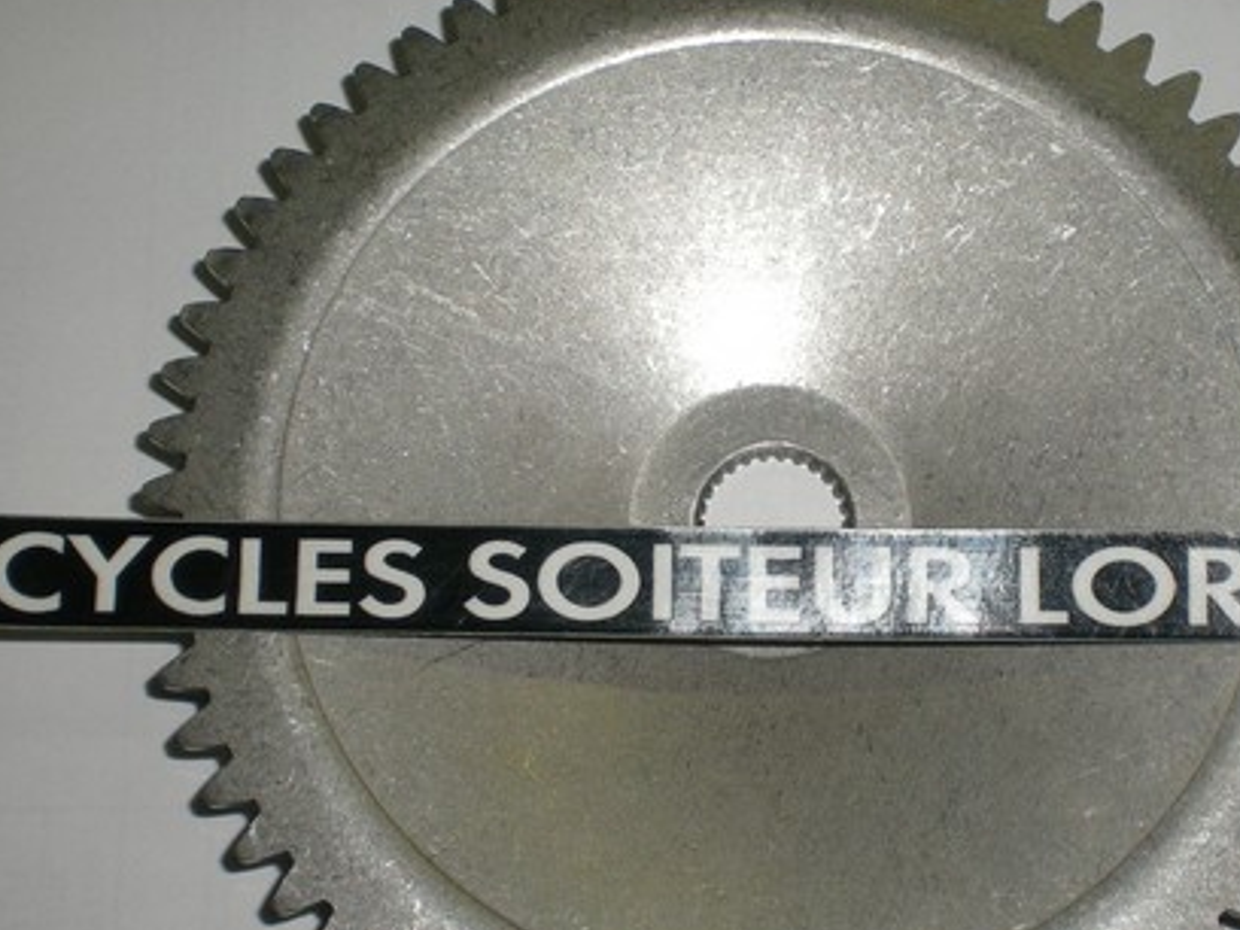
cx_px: 702
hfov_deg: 28.1
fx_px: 2472
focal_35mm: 69
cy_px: 538
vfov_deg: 21.3
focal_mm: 7.4
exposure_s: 1/60
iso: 50
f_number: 4.9
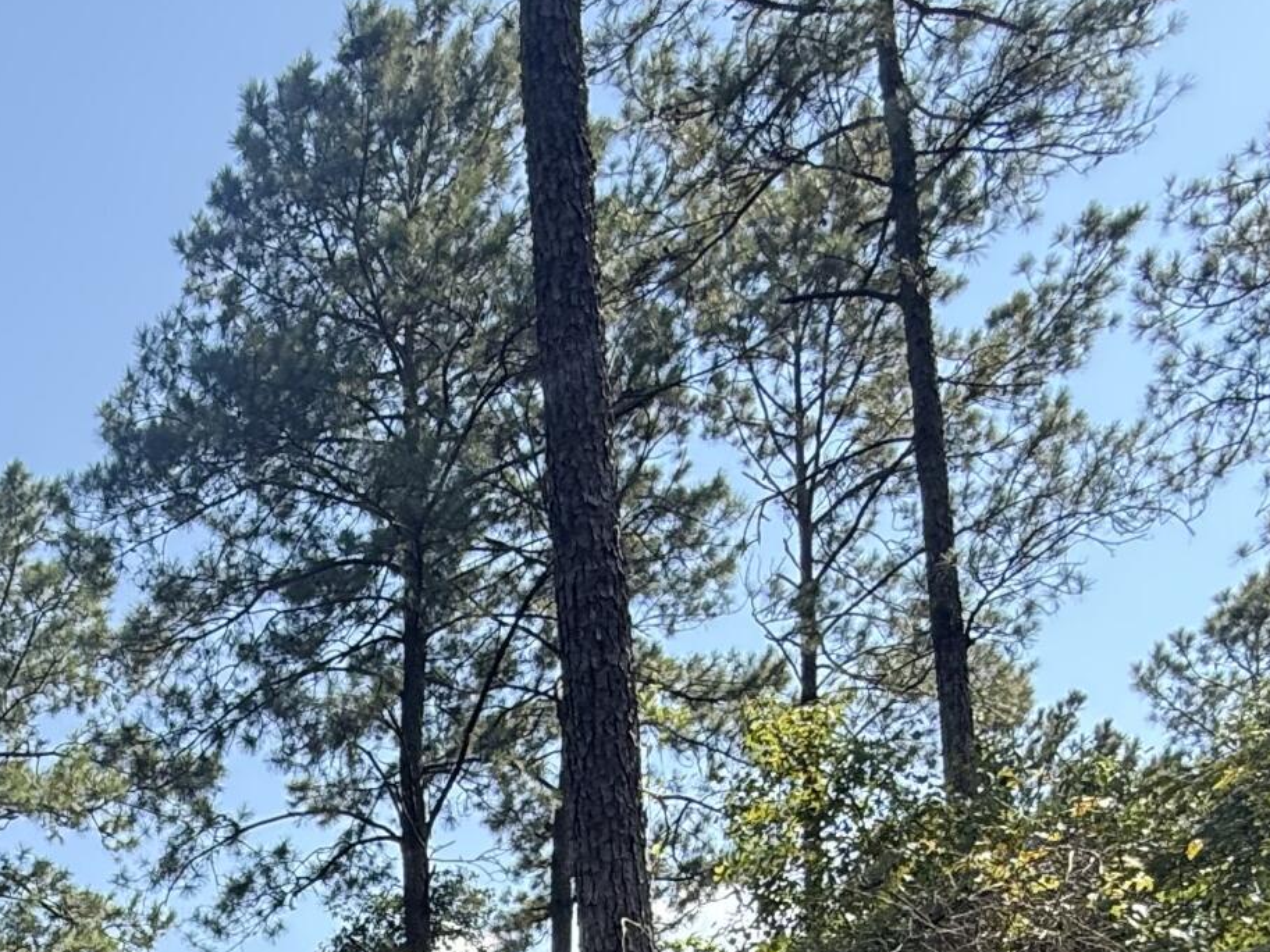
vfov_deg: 25.3
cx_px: 96
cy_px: 1358
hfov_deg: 38.1
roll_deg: -2.0
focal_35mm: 46
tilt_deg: +9.7
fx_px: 1688
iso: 64
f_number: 2.2
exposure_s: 1/535
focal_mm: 2.22
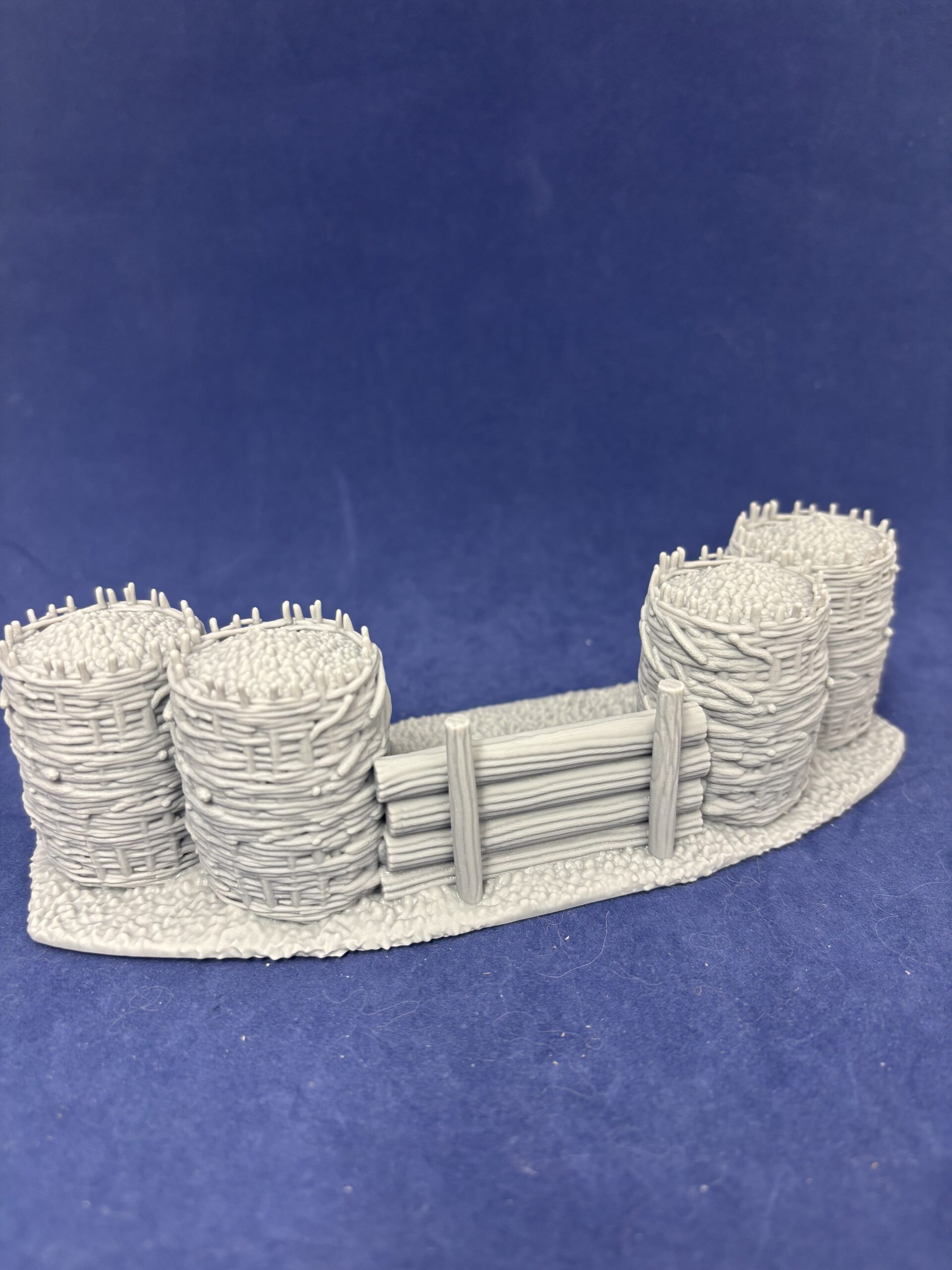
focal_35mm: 26
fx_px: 953
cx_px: 476
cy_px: 635
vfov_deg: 67.3
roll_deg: +2.6
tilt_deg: -23.4
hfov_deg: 53.1
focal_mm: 5.96
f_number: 1.6
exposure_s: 1/100
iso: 80
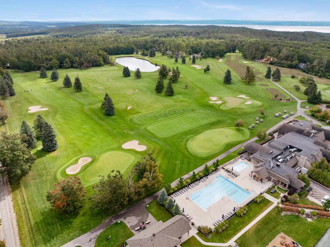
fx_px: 229
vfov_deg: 56.8
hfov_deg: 71.6
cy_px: 124
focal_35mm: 24
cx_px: 165
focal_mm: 12.29
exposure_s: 1/1600
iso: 140
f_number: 2.8
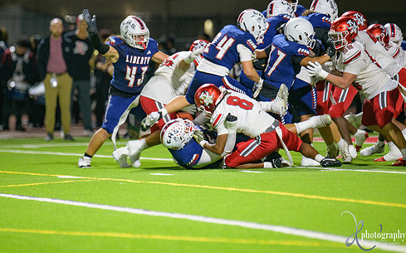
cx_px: 189
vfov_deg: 3.6
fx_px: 4014
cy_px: 112
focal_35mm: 363
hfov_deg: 5.8
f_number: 2.8
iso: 2000
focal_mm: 300
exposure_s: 1/250
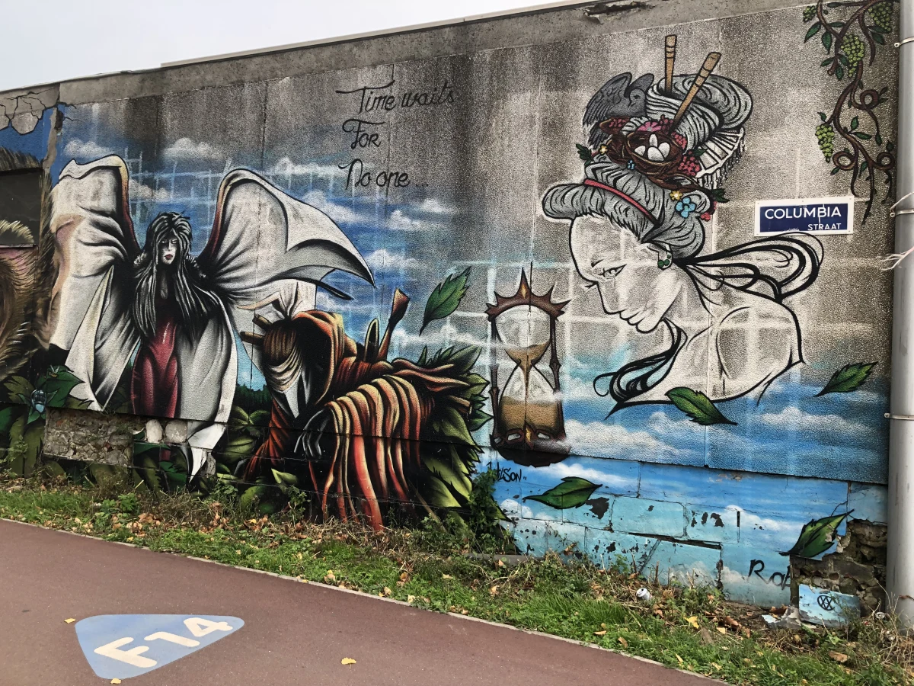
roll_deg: -1.9
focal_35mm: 28
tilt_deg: +2.6
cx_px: 457
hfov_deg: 63.4
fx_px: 739
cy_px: 343
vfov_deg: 49.7
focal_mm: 4
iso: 32
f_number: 1.8
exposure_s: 1/120
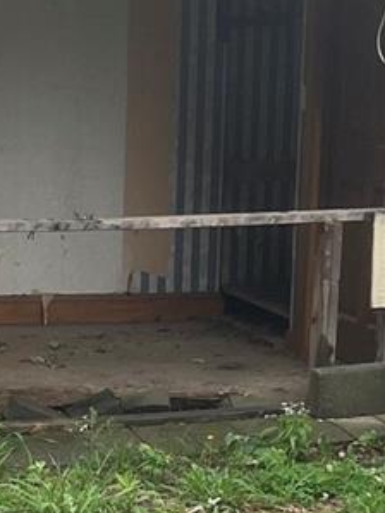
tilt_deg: -8.8
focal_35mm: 134
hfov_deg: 11.1
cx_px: 265
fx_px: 1984
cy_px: 343
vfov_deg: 14.7
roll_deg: -2.5
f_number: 1.6
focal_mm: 5.1
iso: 50
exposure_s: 1/718
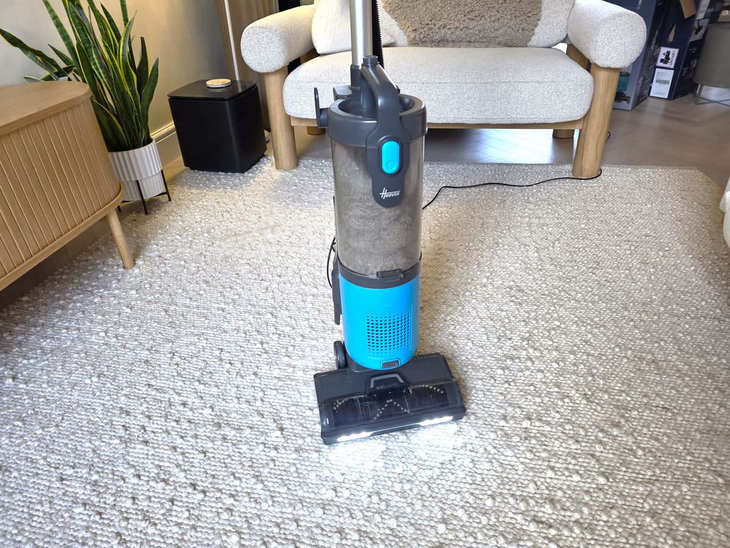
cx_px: 365
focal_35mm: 23
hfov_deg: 73.9
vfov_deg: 58.9
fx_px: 485
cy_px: 274
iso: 160
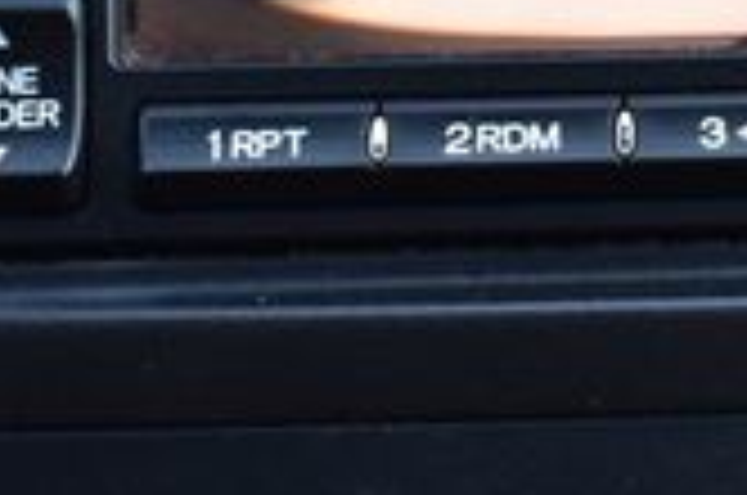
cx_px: 896
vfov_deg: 8.0
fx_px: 3478
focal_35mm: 168
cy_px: -256
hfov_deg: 12.0
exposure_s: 1/25
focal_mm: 29
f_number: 6.3
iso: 400
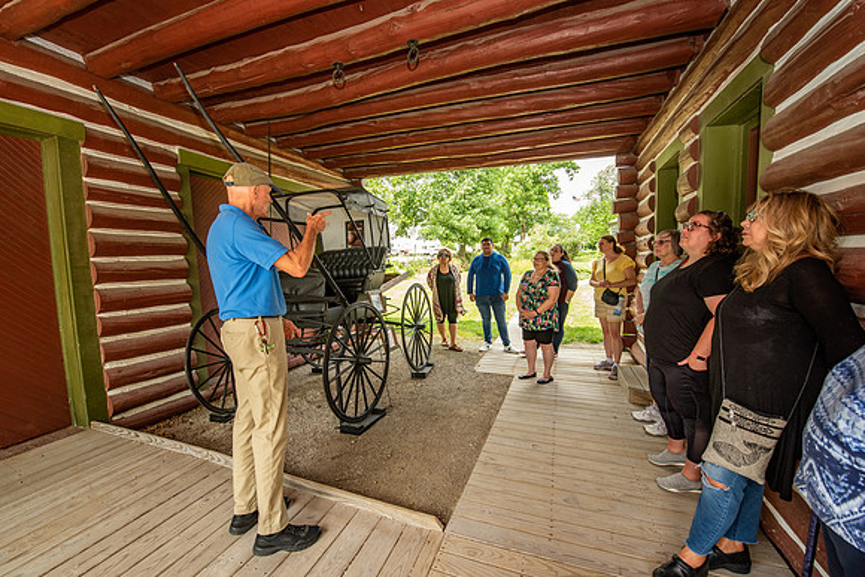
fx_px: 343
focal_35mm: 14
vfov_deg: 80.1
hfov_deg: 103.1
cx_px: 432
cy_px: 288
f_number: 6.3
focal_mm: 14
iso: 500
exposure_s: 1/200
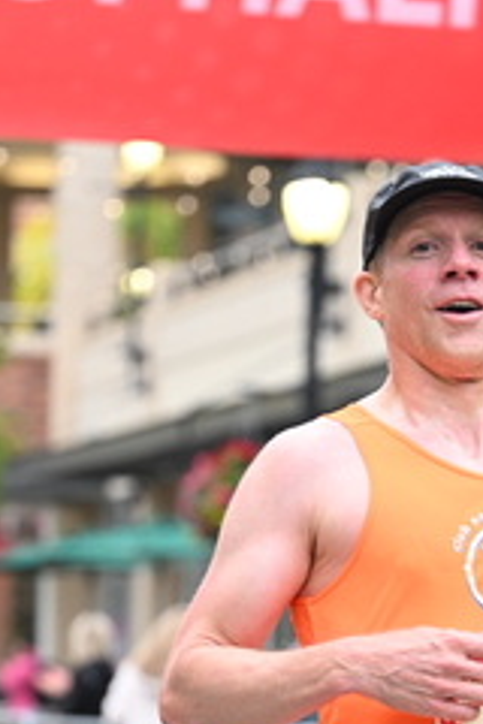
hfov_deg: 7.3
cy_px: 585
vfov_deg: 10.9
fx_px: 3783
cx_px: 385
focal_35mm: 188
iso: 1600
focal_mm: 82
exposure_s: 1/1000
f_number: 2.8
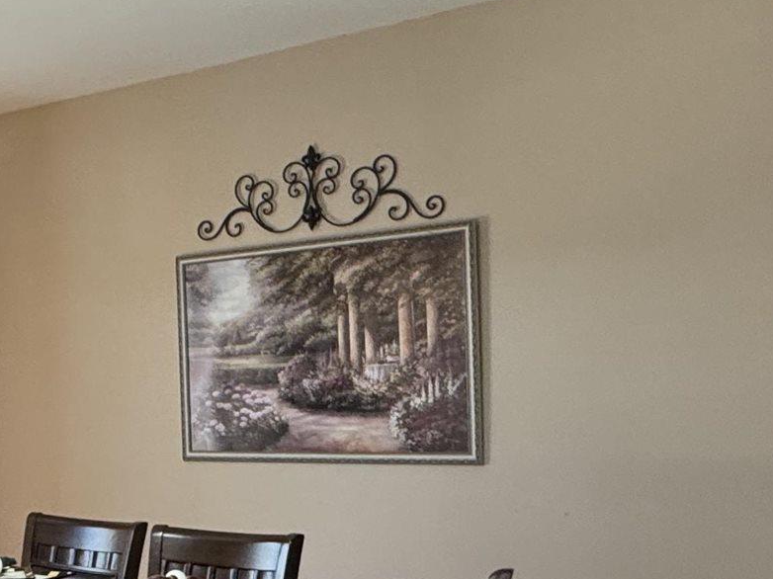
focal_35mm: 55
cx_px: -4
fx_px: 1228
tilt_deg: -1.0
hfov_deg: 32.1
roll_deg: +1.2
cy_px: 420
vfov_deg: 26.3
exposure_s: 1/60
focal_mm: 2.22
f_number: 2.2
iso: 250
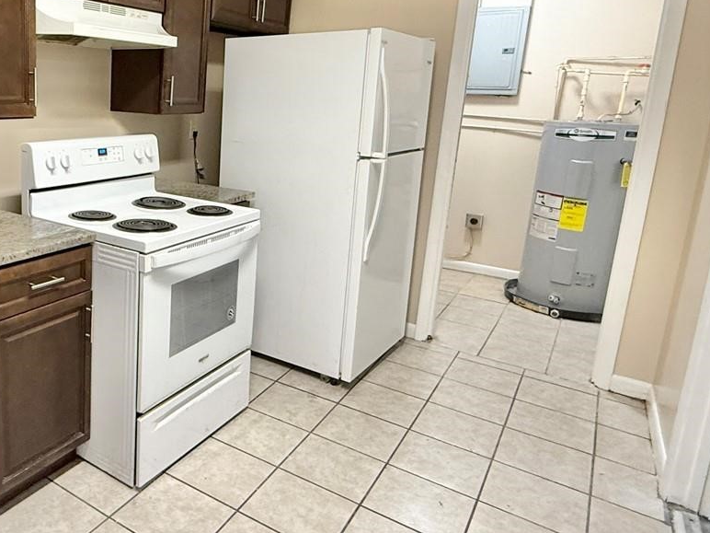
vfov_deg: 47.8
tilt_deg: -10.9
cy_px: 203
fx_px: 595
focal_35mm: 29
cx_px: 134
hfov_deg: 56.8
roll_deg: -1.9
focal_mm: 2.22
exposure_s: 1/60
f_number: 2.2
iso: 320
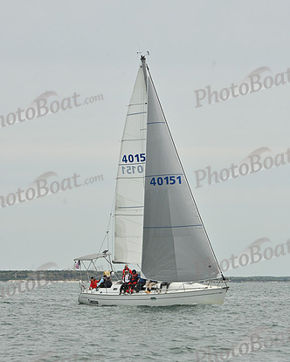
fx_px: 2114
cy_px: 223
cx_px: 149
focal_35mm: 197
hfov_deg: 7.8
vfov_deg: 9.8
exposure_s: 1/1000
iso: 320
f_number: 10
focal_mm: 150
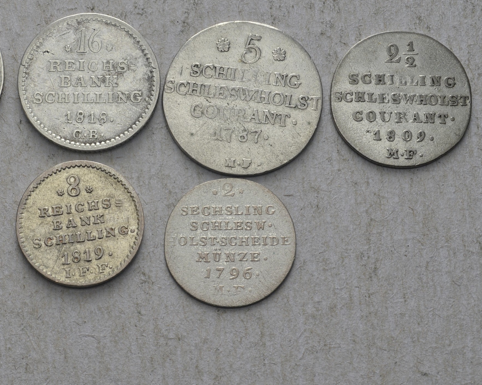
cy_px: 187
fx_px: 1298
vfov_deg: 16.9
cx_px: 152
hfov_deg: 20.9
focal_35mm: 91
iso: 400
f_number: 14
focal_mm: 46
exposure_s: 1/250
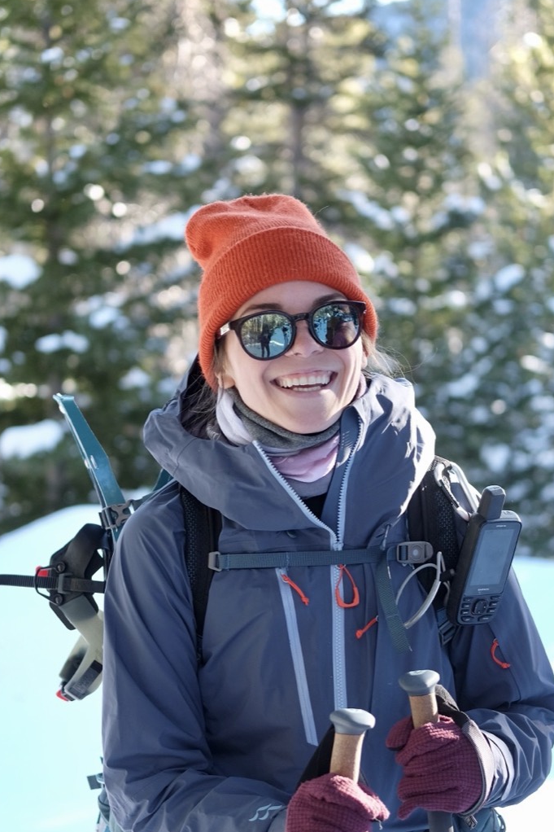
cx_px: 279
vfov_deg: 24.5
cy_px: 466
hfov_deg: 16.4
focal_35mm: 83
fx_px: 1916
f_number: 2
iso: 200
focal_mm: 35
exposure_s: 1/250
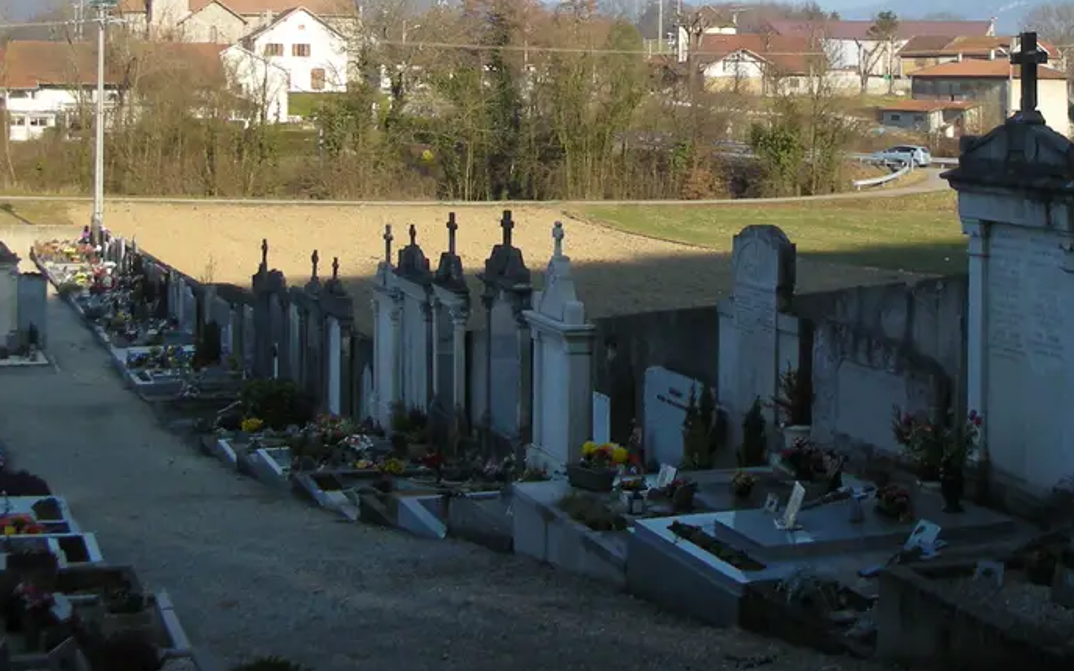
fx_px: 2020
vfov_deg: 18.2
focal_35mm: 69
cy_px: -62
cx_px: 648
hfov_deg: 29.7
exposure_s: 1/124
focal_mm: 5.8
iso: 93
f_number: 7.9
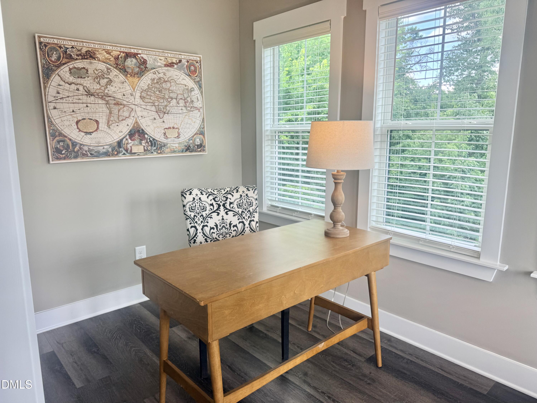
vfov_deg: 56.8
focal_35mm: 24
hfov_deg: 71.6
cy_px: 202
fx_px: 372
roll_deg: +0.6
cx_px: 268
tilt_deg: -7.8
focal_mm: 6.76
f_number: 1.78
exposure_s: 1/169
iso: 64
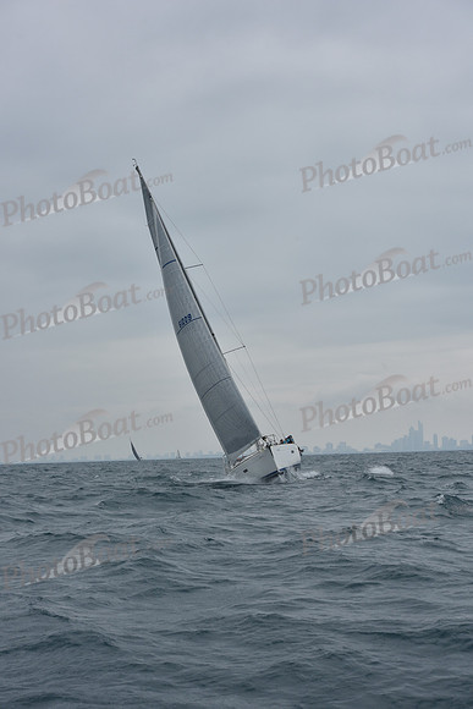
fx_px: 1379
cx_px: 236
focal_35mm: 70
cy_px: 354
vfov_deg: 28.8
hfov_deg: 19.5
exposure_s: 1/800
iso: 250
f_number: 8
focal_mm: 70
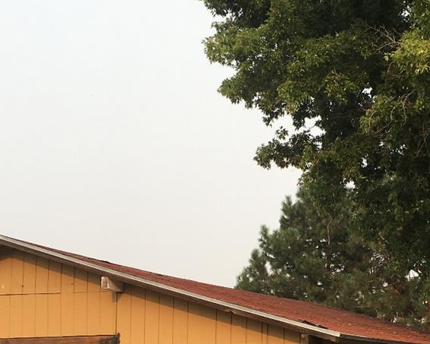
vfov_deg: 20.1
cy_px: 300
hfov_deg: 25.0
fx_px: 955
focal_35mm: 75
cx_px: 332
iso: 25
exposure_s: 1/746
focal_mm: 4.15
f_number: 2.2
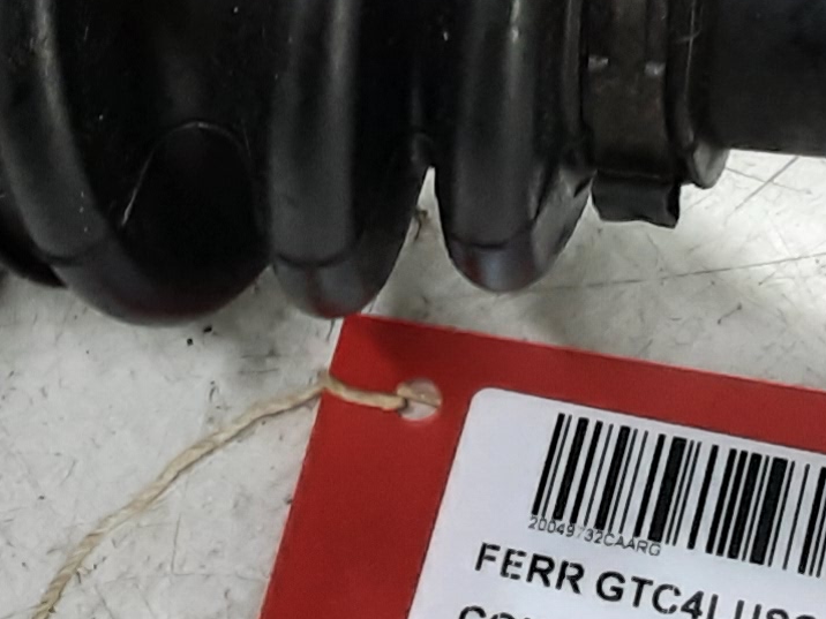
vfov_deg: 11.9
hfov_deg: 15.8
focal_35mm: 123
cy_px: -7
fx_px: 2935
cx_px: 47
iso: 125
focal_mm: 2.91
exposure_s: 1/50
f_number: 1.9
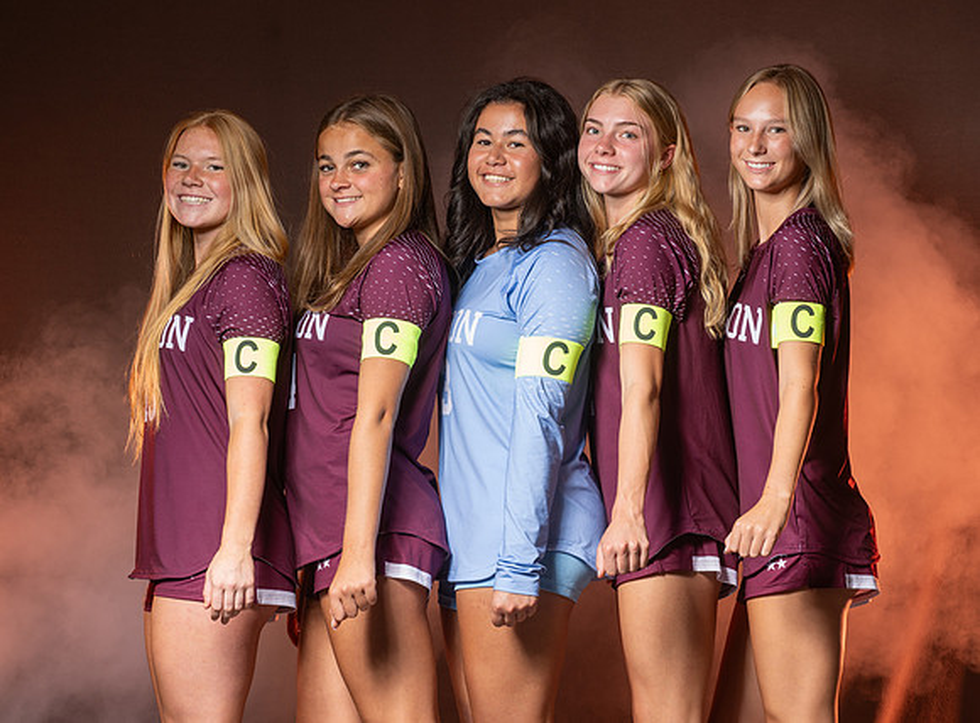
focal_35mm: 105
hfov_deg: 18.9
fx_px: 2942
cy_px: 354
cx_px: 544
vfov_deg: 14.0
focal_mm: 70
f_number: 7.1
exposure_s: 1/200
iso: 80
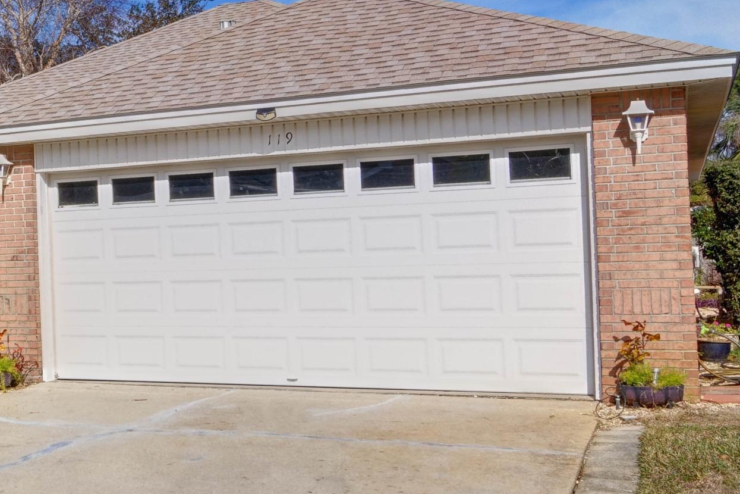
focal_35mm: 53
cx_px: -69
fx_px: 1089
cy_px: 229
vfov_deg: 25.5
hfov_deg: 33.0
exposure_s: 1/125
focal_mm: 15
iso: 100
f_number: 22
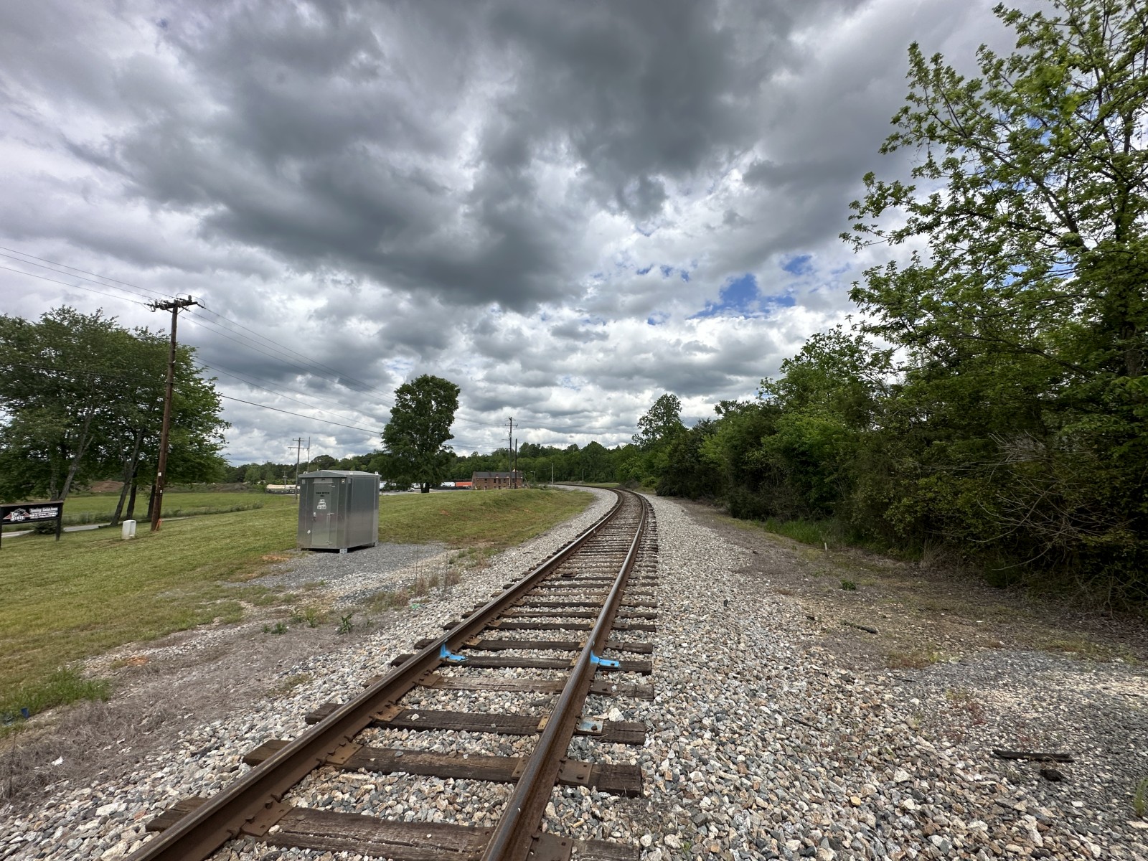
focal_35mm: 14
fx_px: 464
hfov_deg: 102.1
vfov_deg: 85.7
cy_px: 430
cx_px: 574
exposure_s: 1/3610
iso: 50
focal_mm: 2.22
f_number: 2.2
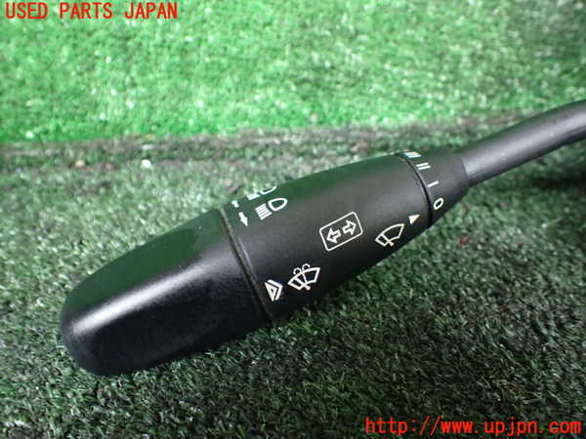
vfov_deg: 46.8
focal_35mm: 30
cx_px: 293
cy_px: 220
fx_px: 508
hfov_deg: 60.0
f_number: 2.3
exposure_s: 1/30
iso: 800
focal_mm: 5.4
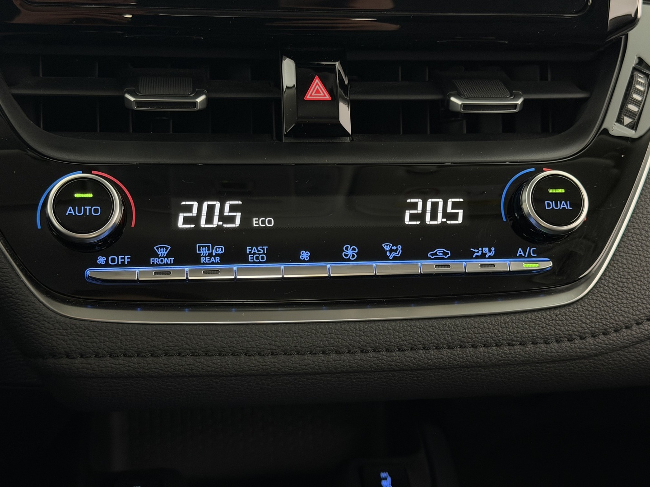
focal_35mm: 48
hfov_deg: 39.7
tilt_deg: -23.4
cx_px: 325
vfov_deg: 30.3
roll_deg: -2.8
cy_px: 244
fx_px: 901
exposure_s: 1/33
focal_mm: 6.76
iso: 400
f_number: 1.78
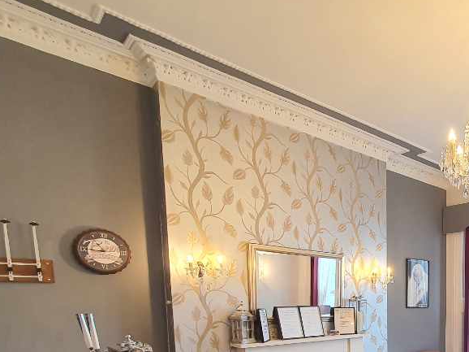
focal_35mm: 27
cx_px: 440
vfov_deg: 45.4
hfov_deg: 54.8
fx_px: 366
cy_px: 330
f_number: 2.2
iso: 125
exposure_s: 1/50
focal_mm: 1.8
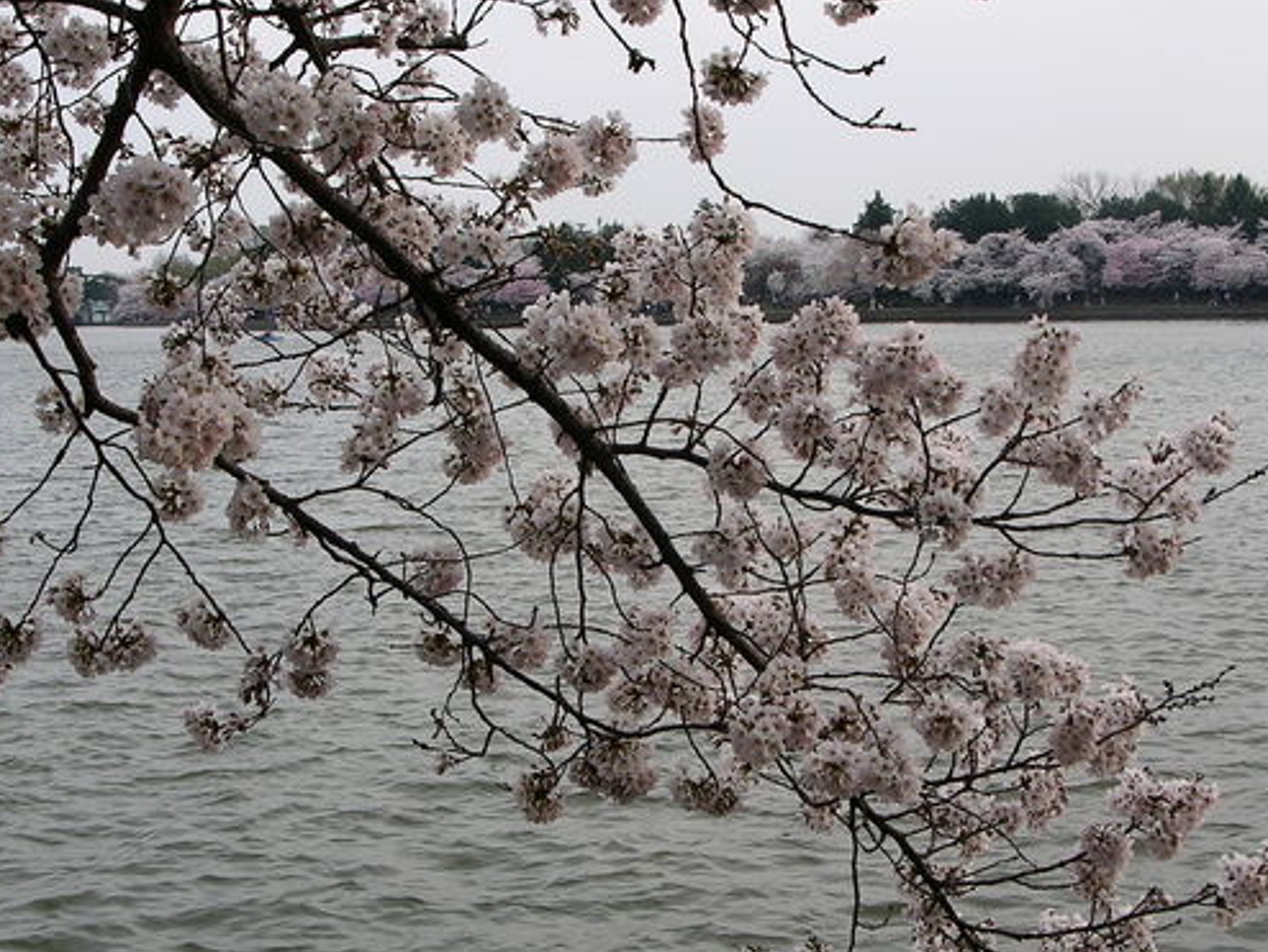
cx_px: 593
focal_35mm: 71
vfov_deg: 20.7
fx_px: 2602
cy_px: 535
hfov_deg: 27.4
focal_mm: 10
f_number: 5.1
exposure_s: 1/68.4
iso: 50
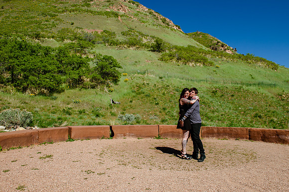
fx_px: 236
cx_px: 164
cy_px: 96
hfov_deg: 62.6
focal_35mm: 29
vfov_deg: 44.3
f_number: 8
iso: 320
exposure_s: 1/800
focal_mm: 26
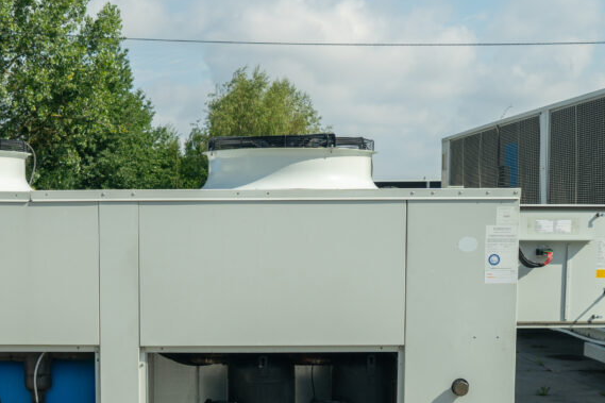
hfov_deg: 31.6
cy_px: 342
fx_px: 1058
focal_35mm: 63
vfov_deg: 21.2
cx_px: 187
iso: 100
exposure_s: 1/160
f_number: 8
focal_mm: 35
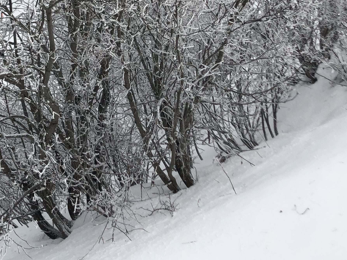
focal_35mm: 63
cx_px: 105
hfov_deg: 30.4
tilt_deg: -19.1
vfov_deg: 22.3
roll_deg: -0.7
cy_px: -4
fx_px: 631
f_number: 1.8
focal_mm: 4
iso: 20
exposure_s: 1/1869
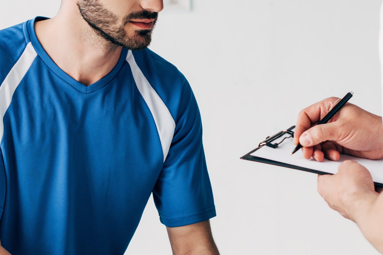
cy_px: 124
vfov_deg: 9.4
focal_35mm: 146
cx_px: 181
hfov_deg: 14.1
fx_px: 1554
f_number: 3.5
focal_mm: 50
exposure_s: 1/160
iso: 200
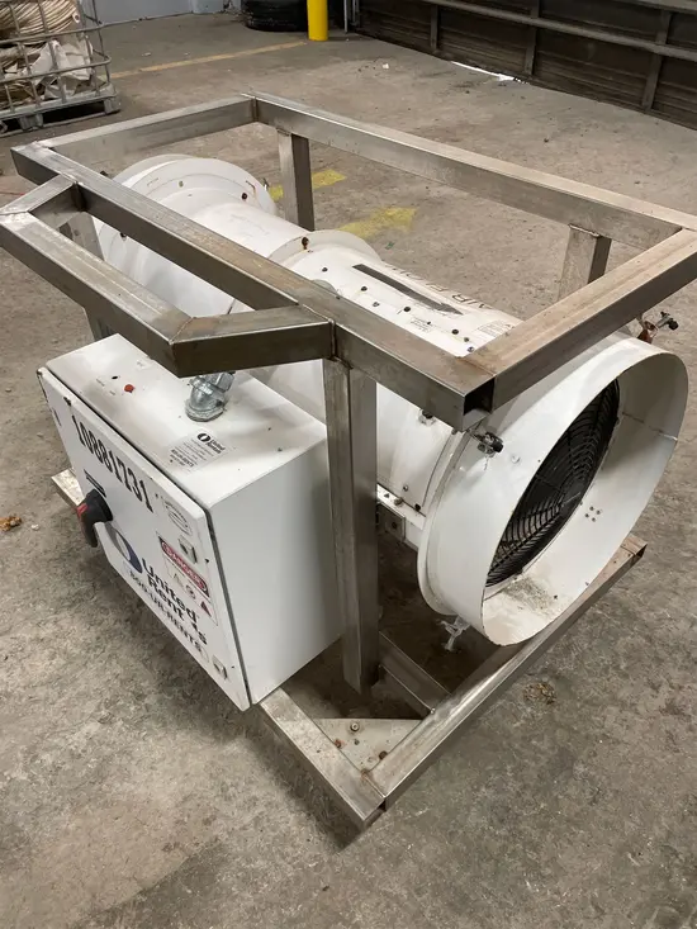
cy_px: 464
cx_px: 348
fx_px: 698
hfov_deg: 53.1
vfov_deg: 67.3
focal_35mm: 26
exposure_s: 1/60
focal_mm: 4.2
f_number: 1.6
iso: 160
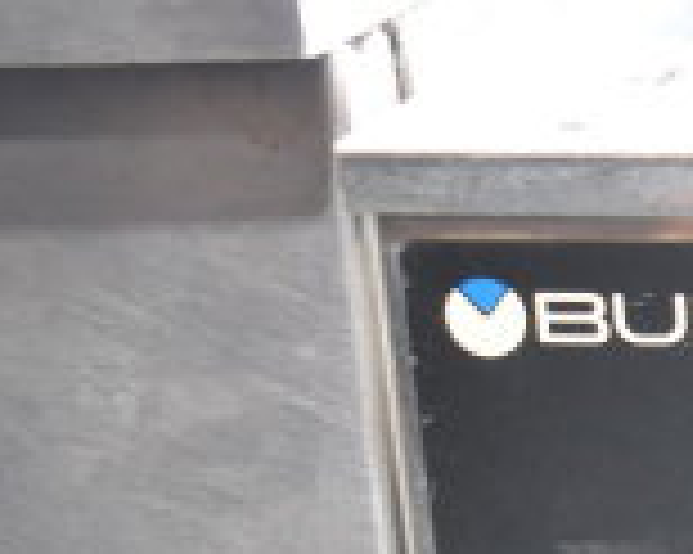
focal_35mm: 123
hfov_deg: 13.5
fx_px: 2521
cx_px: 1364
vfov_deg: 12.4
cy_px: 520
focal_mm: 22
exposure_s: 1/30
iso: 1000
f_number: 3.8
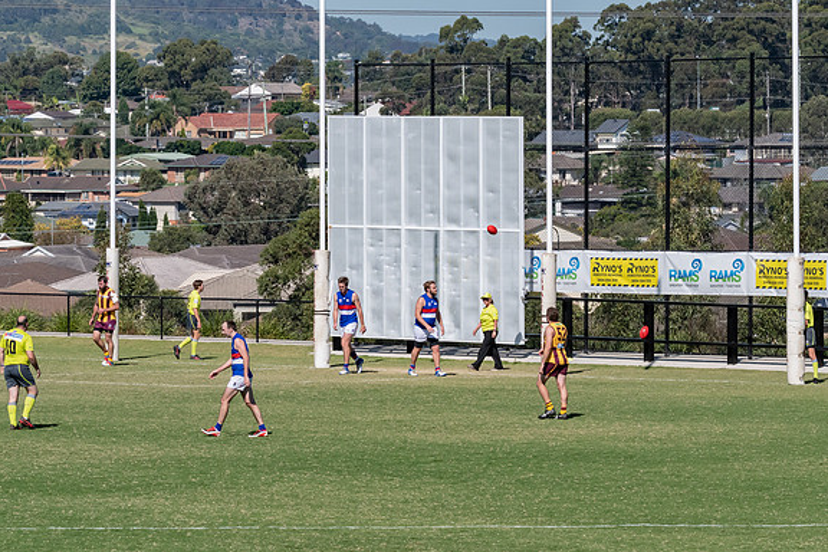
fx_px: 5796
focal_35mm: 252
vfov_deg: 5.5
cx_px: 386
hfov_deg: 8.2
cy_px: 295
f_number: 13
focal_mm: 150
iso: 1000
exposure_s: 1/2000
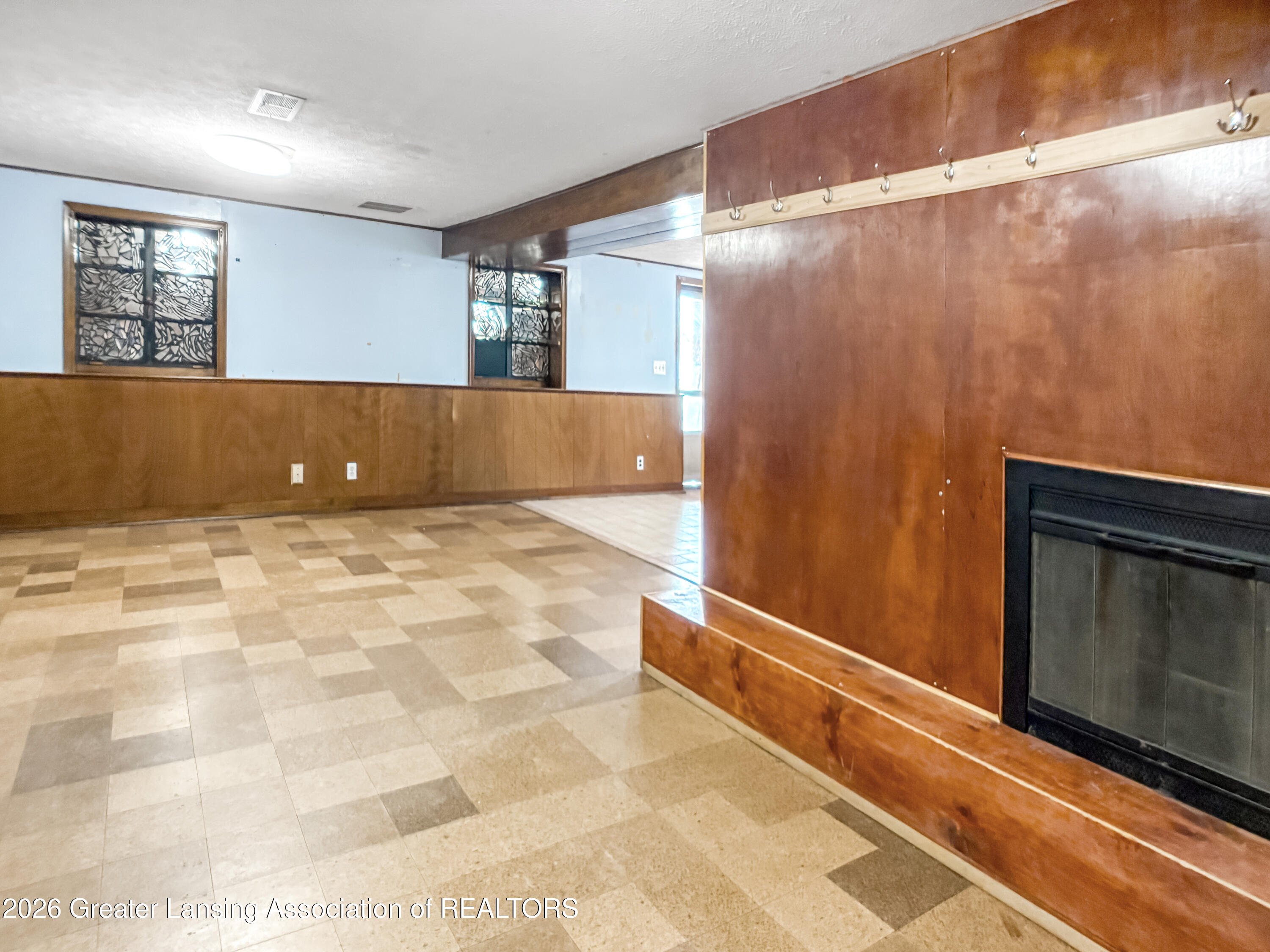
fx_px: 954
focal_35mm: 26
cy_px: 476
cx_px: 635
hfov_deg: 67.3
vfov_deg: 53.1
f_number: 1.6
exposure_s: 1/40
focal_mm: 5.96
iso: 400
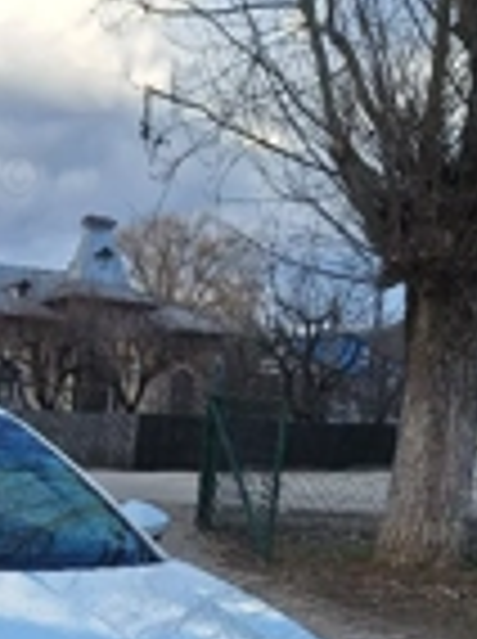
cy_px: 666
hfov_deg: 21.6
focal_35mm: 65
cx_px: -18
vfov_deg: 27.8
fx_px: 1198
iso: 40
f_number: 1.8
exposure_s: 1/909
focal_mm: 5.54
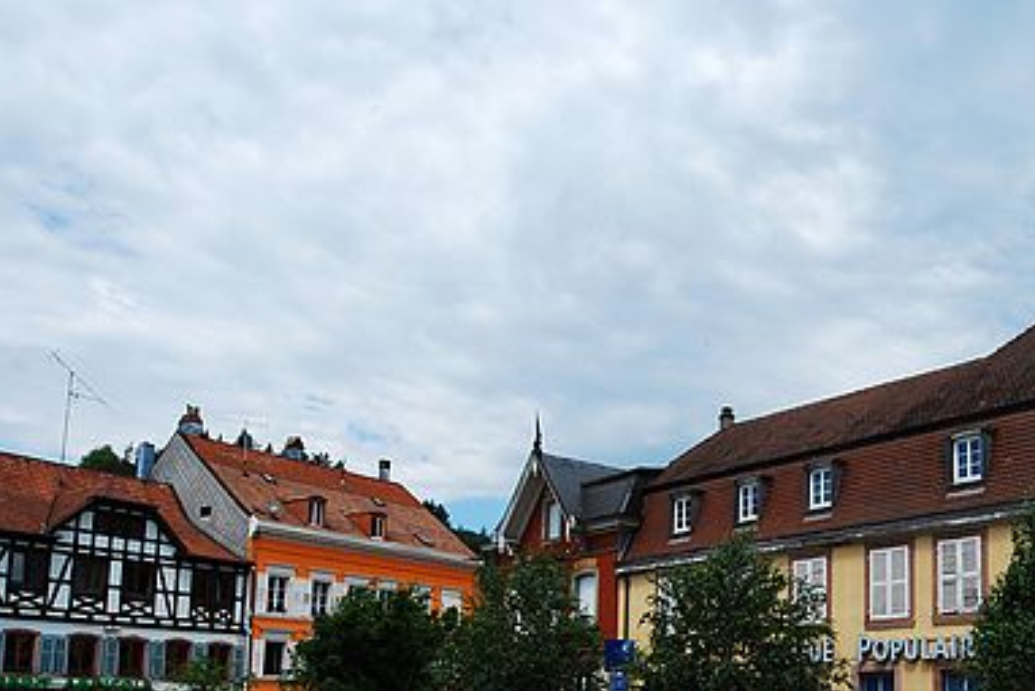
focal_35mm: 33
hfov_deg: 54.6
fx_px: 949
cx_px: 772
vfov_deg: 37.9
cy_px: 591
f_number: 11
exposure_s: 1/160
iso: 100
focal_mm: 12
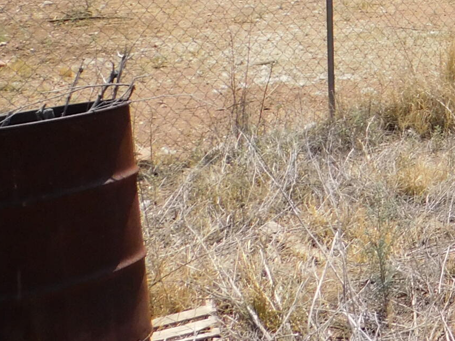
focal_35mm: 81
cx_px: 761
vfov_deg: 17.1
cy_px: -108
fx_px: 1065
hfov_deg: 19.5
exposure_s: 1/1250
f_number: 3
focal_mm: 4
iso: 125
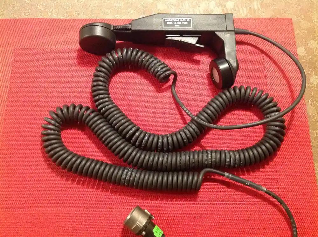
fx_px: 321
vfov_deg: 40.6
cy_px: 118
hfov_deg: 52.7
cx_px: 159
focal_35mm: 35
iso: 640
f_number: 2.4
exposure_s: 1/15
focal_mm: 4.28
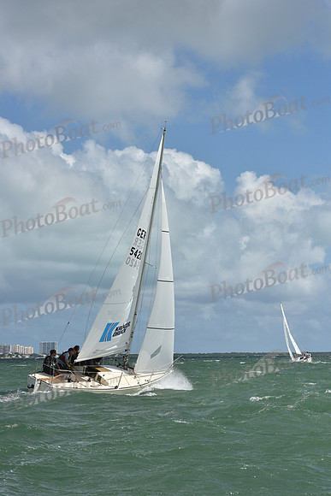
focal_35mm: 90
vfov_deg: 22.6
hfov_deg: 15.2
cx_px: 166
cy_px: 248
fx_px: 1240
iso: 250
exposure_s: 1/1600
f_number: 9
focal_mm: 90
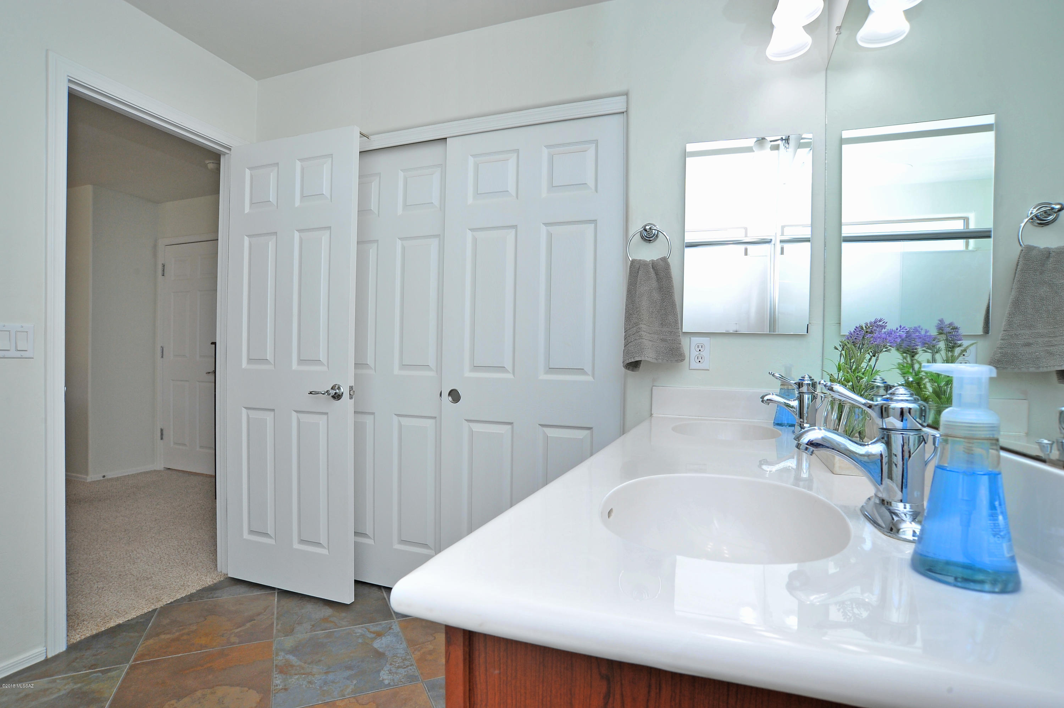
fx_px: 532
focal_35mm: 18
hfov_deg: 90.0
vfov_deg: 67.3
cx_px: 532
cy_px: 354
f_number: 10
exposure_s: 1/80
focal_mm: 18
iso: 640
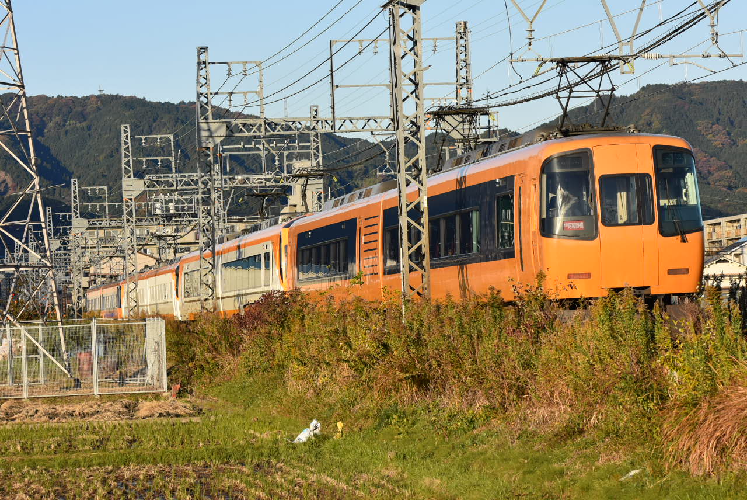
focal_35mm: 158
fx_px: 3271
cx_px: 374
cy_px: 250
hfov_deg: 13.0
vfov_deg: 8.7
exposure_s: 1/1250
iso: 400
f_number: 5.6
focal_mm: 105
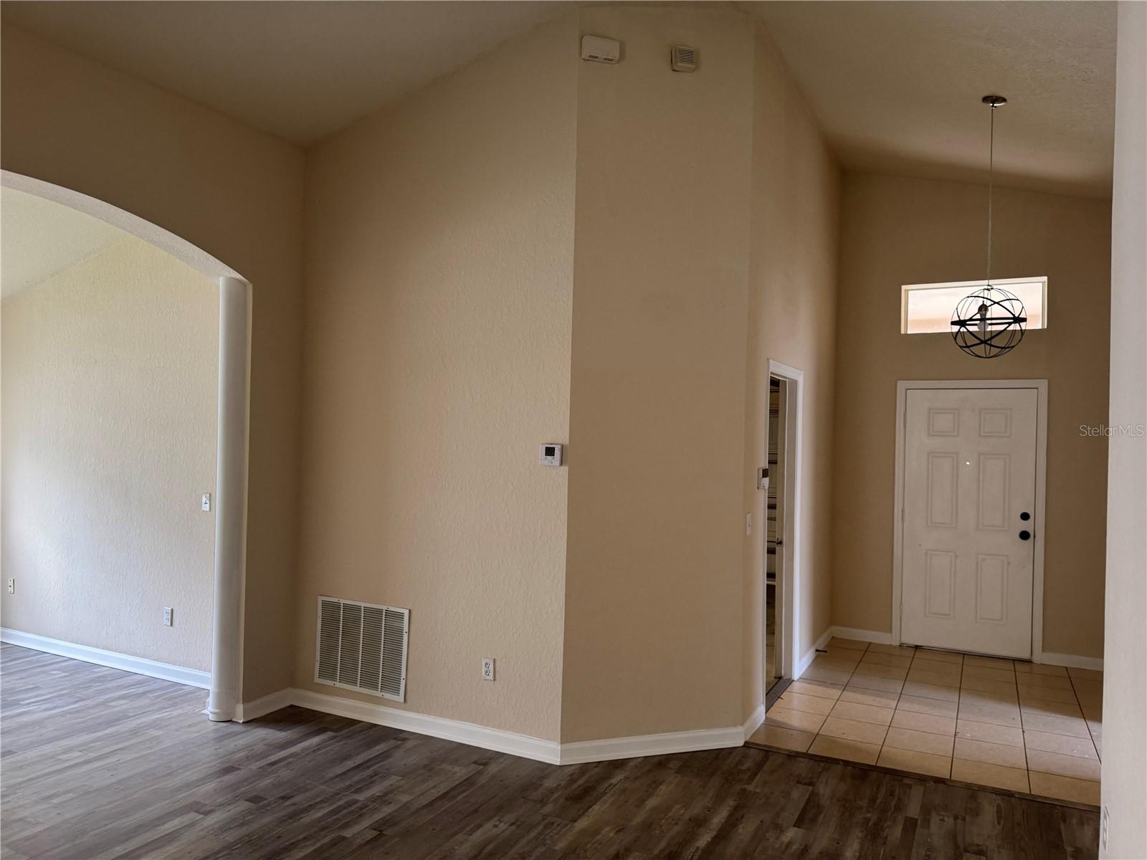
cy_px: 430
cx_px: 574
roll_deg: -1.6
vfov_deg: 56.8
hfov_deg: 71.6
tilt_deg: -1.0
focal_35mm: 24
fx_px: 795
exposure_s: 1/60
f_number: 1.78
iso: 200
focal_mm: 6.76
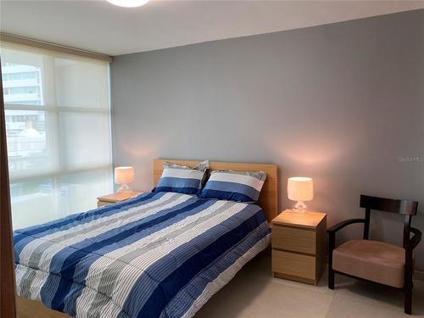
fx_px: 318
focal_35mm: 26
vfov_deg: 53.1
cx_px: 212
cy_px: 159
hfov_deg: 67.3
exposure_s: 1/120
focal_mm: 4.25
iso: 125
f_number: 1.8
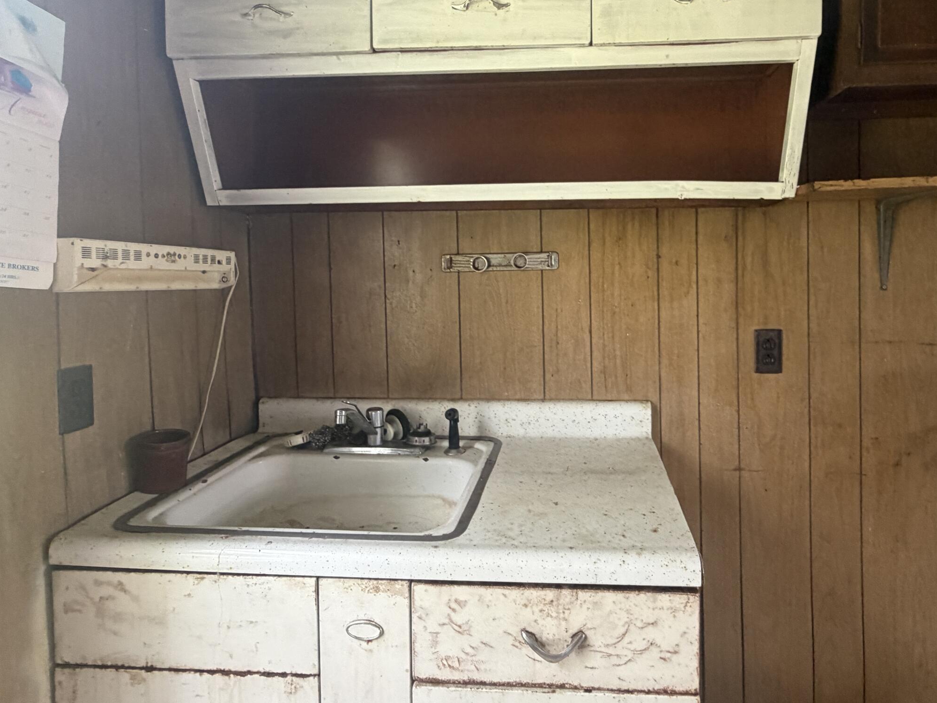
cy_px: 286
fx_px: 568
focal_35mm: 21
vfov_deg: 63.0
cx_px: 543
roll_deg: +0.8
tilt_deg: -1.6
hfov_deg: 78.4
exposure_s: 1/88
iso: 320
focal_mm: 2.22
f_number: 2.2
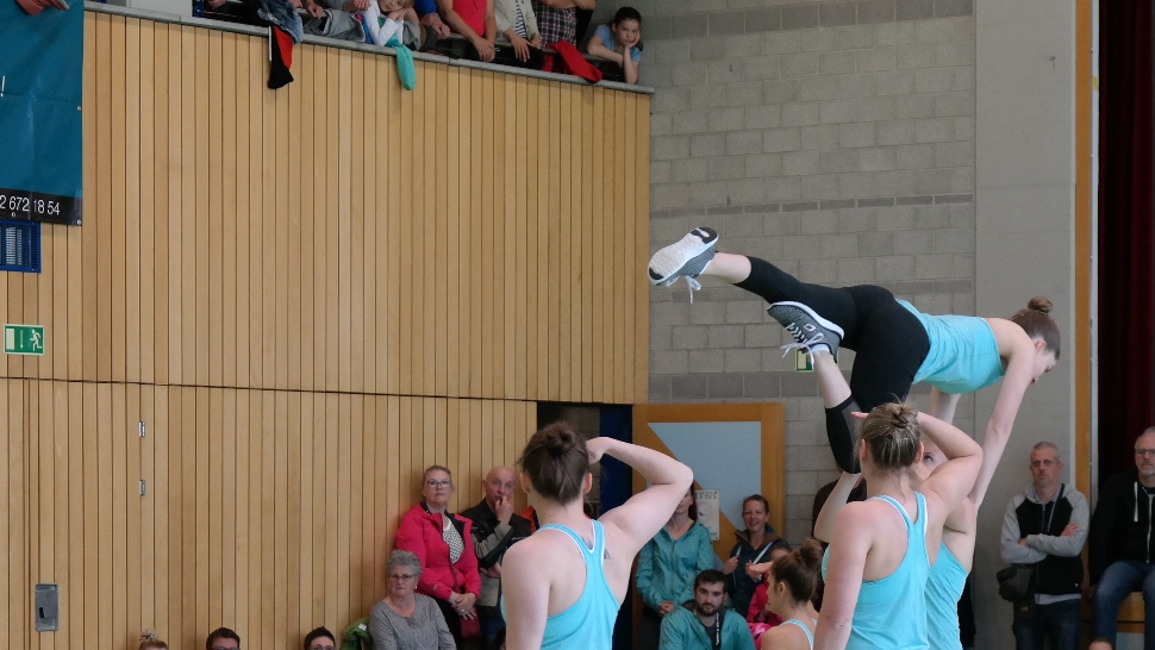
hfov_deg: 16.1
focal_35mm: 133
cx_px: 694
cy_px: 563
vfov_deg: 9.1
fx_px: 4074
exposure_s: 1/80
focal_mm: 50
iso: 800
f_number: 4
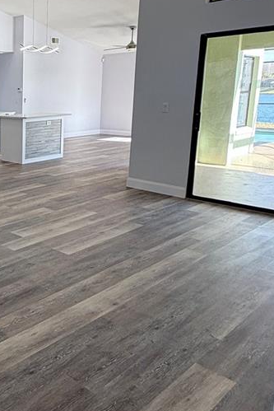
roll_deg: +1.6
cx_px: -59
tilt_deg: -9.8
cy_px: 166
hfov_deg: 31.4
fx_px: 399
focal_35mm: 35
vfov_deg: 54.1
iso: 80
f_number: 2.2
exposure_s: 1/120
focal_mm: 2.22
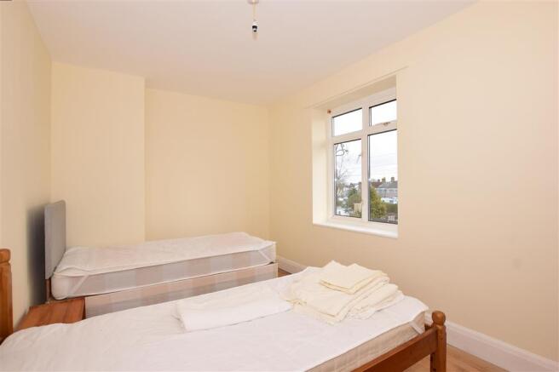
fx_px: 233
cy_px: 186
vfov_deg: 77.3
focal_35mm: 15
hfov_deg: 100.4
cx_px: 280
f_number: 9
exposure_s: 1/200
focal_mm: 10
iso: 400
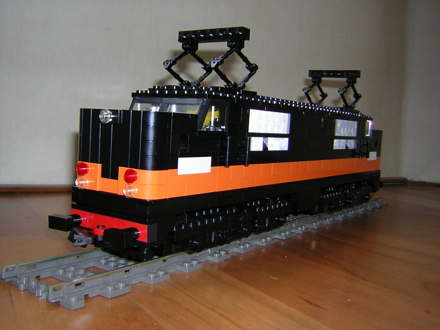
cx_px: 220
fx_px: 458
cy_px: 165
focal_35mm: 36
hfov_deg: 51.4
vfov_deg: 39.7
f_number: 2.6
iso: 50
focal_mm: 4.7
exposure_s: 1/60.1
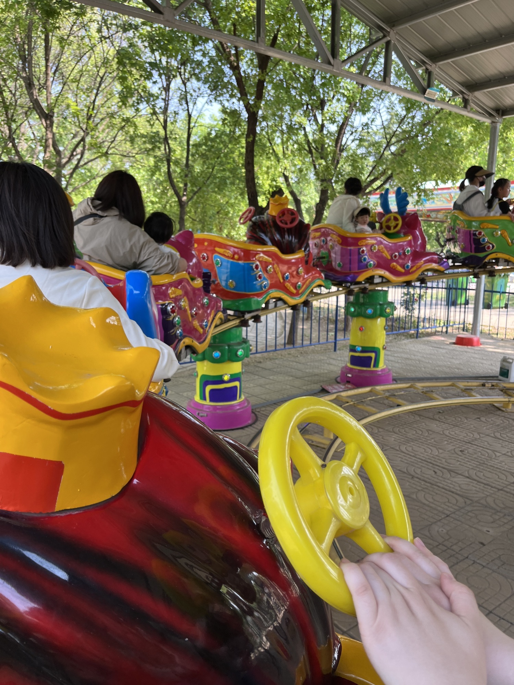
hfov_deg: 53.1
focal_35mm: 26
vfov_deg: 67.3
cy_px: 342
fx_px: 515
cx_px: 257
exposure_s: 1/293
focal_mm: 5.1
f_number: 1.6
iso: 40
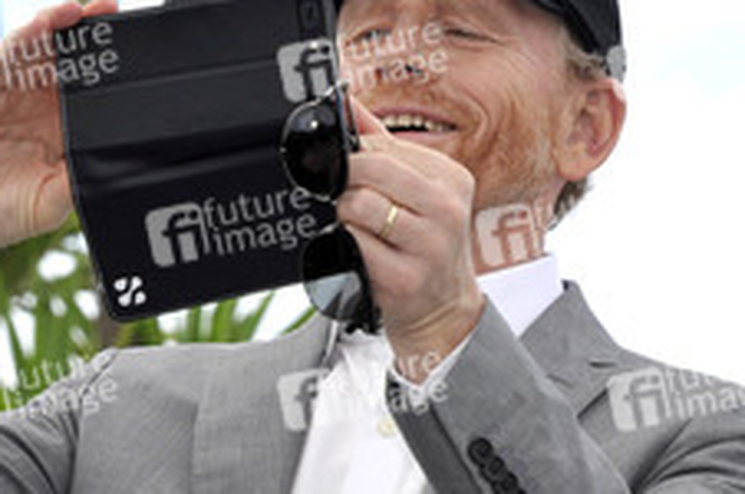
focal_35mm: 339
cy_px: 310
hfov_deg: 6.1
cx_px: 274
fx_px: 7005
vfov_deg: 4.0
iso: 200
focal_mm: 170
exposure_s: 1/250
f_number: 9
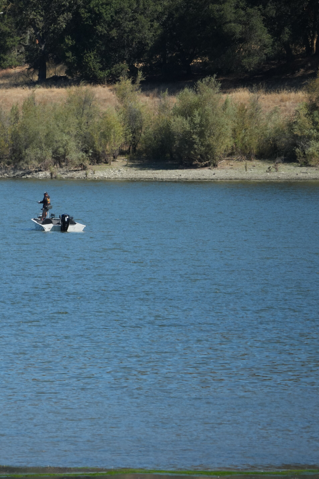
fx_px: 8053
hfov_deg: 2.3
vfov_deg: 3.4
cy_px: 239
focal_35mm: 606
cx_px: 43
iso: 500
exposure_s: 1/1600
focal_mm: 400
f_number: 6.3
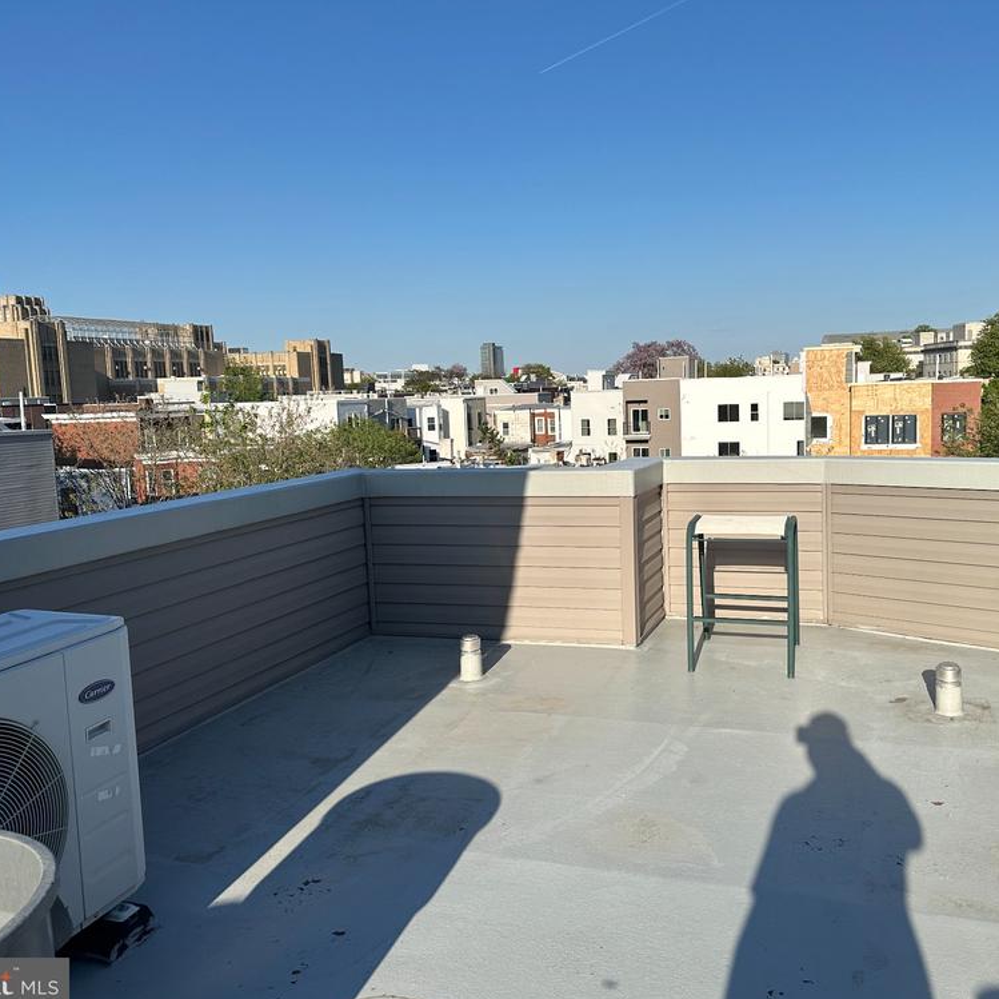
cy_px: 500
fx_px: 947
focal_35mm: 29
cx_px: 586
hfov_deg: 55.3
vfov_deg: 55.6
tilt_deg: -7.2
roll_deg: +1.8
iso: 80
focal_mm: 6.86
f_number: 1.78
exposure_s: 1/6211
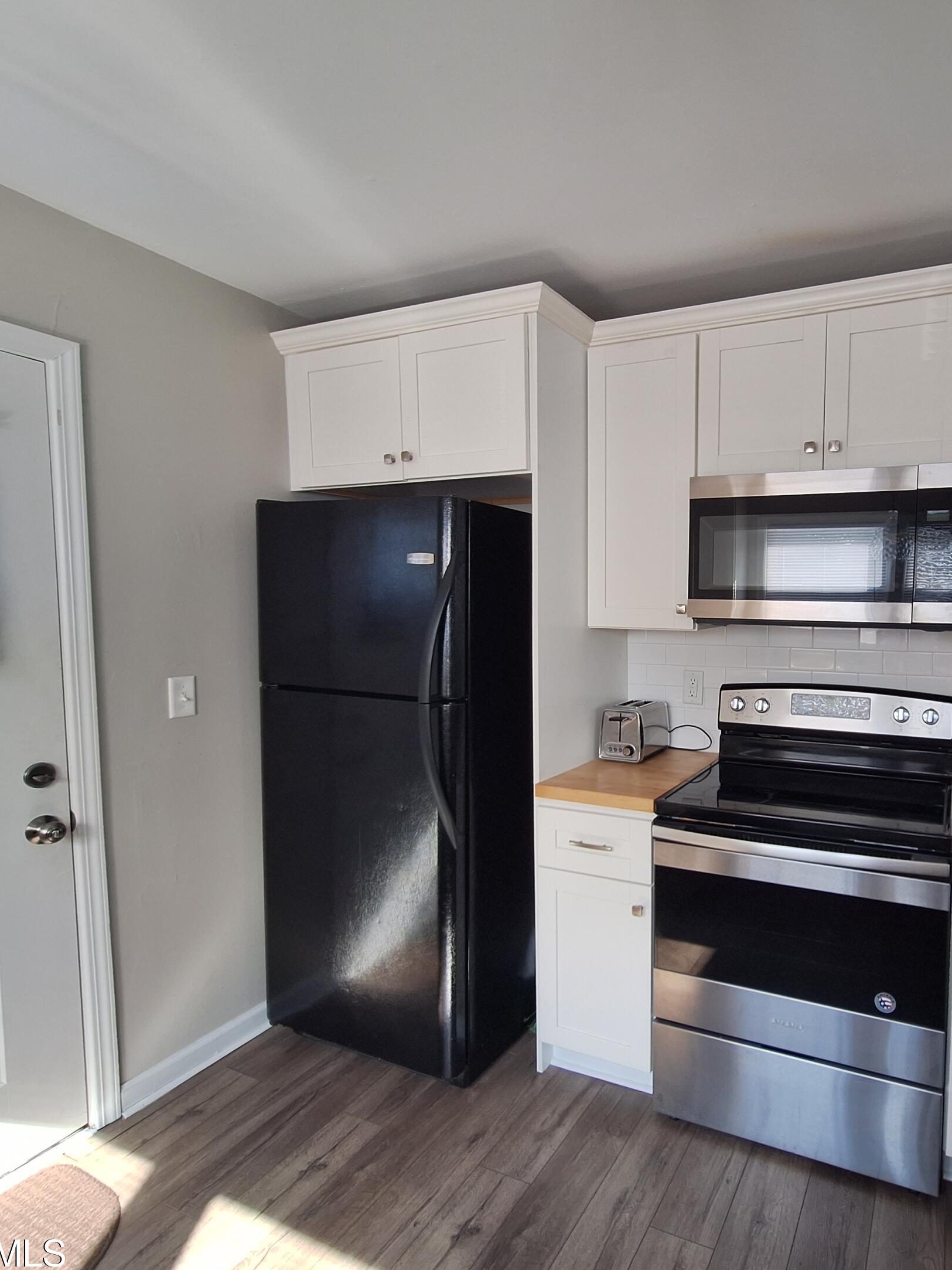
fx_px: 660
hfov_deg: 68.6
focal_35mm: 18
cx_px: 668
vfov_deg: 87.7
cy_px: 655
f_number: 2.2
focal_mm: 1.74
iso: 50
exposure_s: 1/60
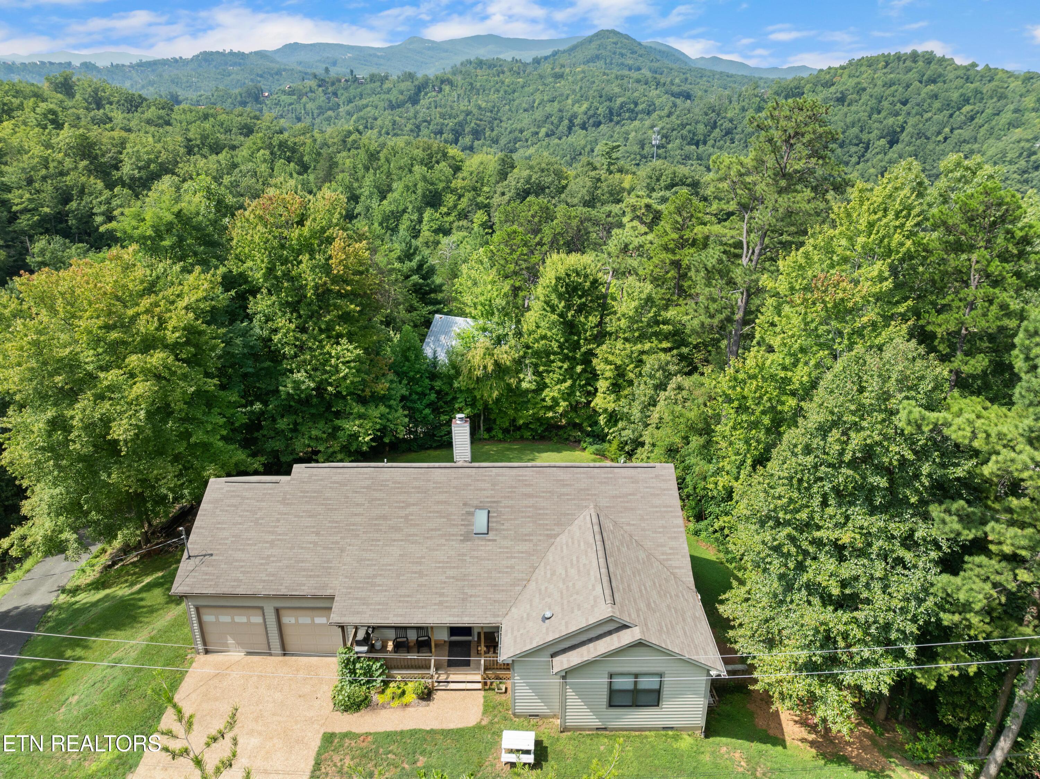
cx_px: 520
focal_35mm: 24
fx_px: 721
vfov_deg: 56.8
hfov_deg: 71.6
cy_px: 390
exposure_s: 1/50
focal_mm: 12.29
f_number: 2.8
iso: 100
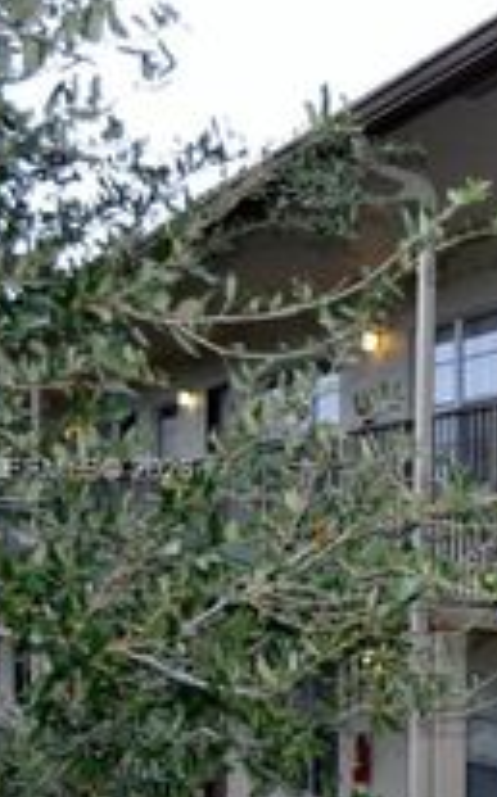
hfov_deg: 12.8
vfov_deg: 21.6
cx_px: 782
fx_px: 2085
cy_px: 472
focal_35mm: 96
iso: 400
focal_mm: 26
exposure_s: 1/80
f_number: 4.2
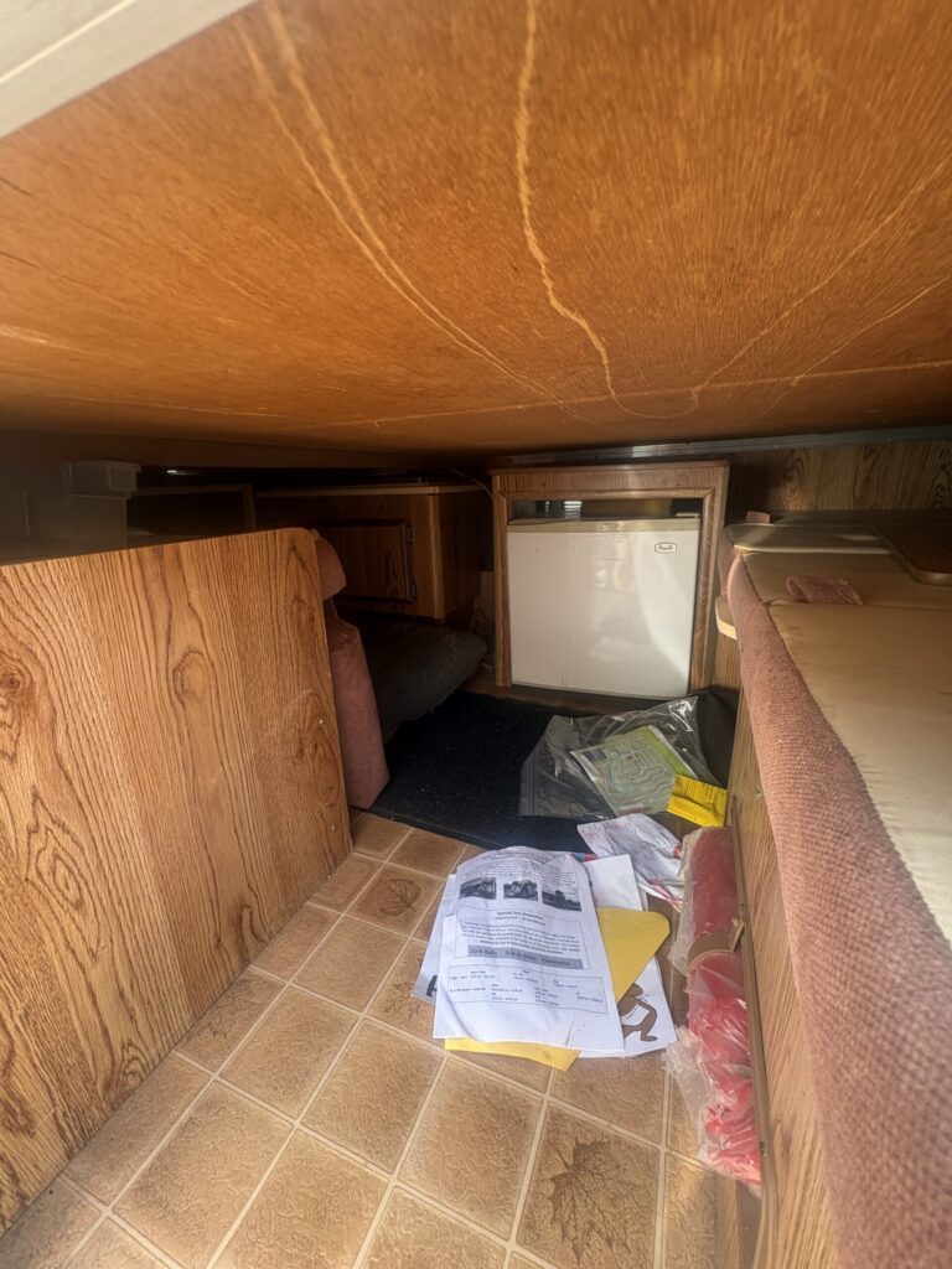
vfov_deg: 102.1
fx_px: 513
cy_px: 634
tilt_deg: -17.6
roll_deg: +2.8
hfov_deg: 85.7
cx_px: 476
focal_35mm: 14
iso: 160
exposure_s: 1/99
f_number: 2.2
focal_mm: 2.22
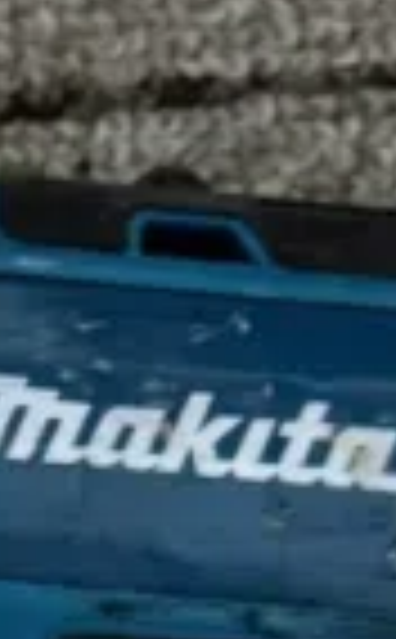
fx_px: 1998
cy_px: 976
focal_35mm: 115
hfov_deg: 11.2
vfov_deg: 16.5
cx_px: -45
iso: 800
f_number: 1.78
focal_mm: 6.76
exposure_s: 1/25
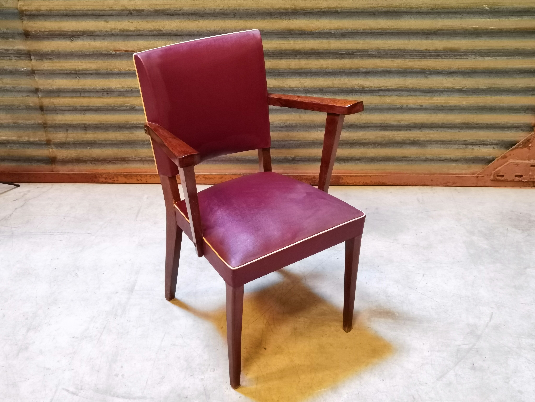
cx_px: 268
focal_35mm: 41
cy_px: 201
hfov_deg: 45.8
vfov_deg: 35.1
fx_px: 634
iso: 640
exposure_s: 1/33.3
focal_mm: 6.71
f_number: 1.9
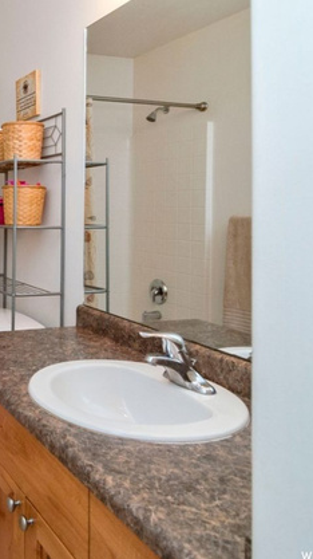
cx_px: -78
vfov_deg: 66.1
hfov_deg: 32.1
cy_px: 275
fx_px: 429
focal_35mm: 29
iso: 200
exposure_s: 1/60
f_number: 5
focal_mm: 12
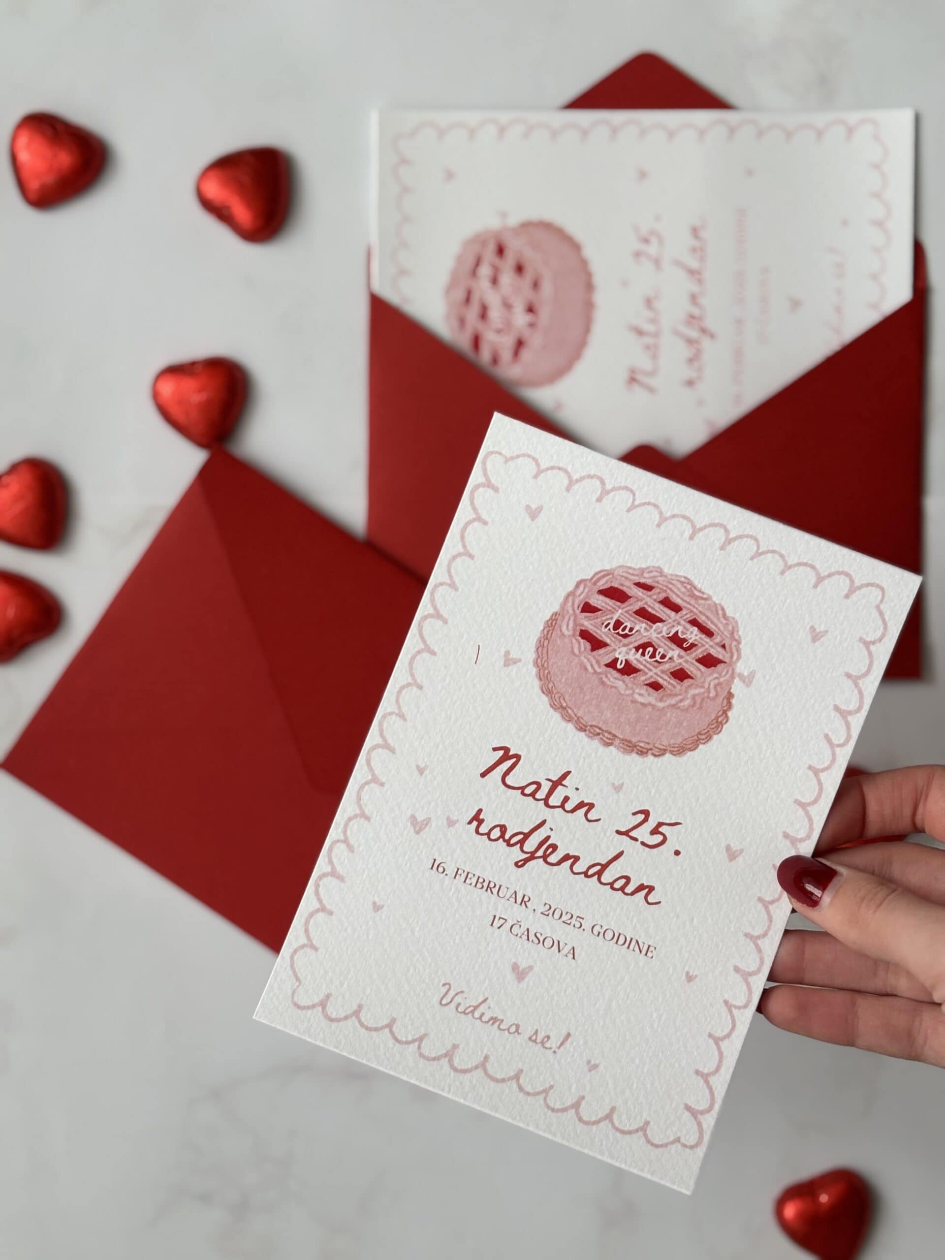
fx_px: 1893
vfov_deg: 36.8
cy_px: 630
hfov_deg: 28.0
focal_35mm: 52
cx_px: 472
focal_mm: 5.96
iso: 64
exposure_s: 1/60
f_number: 1.6
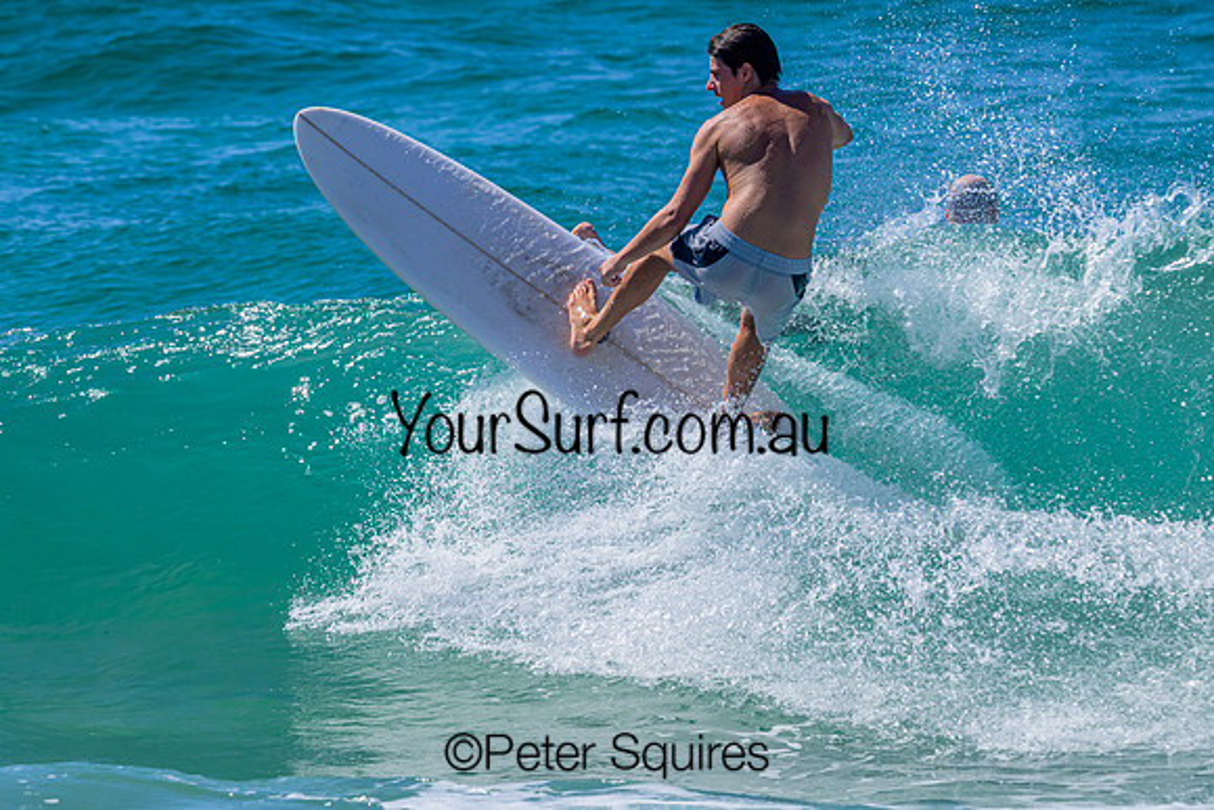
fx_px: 18980
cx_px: 607
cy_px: 556
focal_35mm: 563
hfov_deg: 3.7
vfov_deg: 2.4
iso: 800
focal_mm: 410
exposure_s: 1/2000
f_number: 11
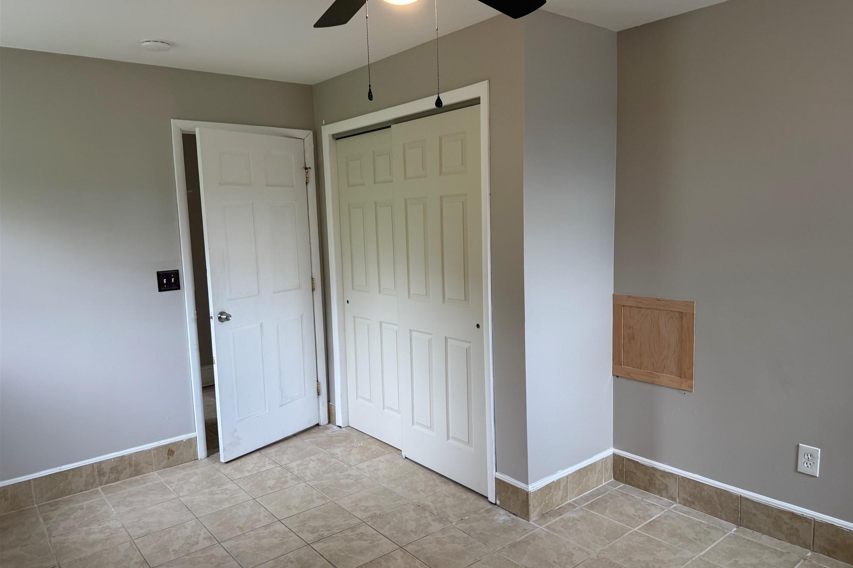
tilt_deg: -6.6
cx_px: 427
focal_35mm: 25
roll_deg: +1.0
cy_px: 282
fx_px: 592
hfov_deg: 71.5
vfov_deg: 51.3
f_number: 1.78
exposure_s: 1/120
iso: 125
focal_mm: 6.76
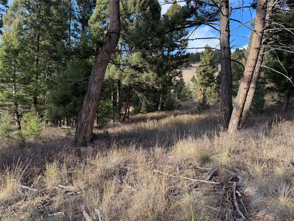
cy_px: 110
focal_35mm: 24
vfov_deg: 56.8
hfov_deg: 71.6
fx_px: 204
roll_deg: -6.0
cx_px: 147
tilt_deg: +4.3
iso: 100
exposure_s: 1/543
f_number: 1.78
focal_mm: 6.76
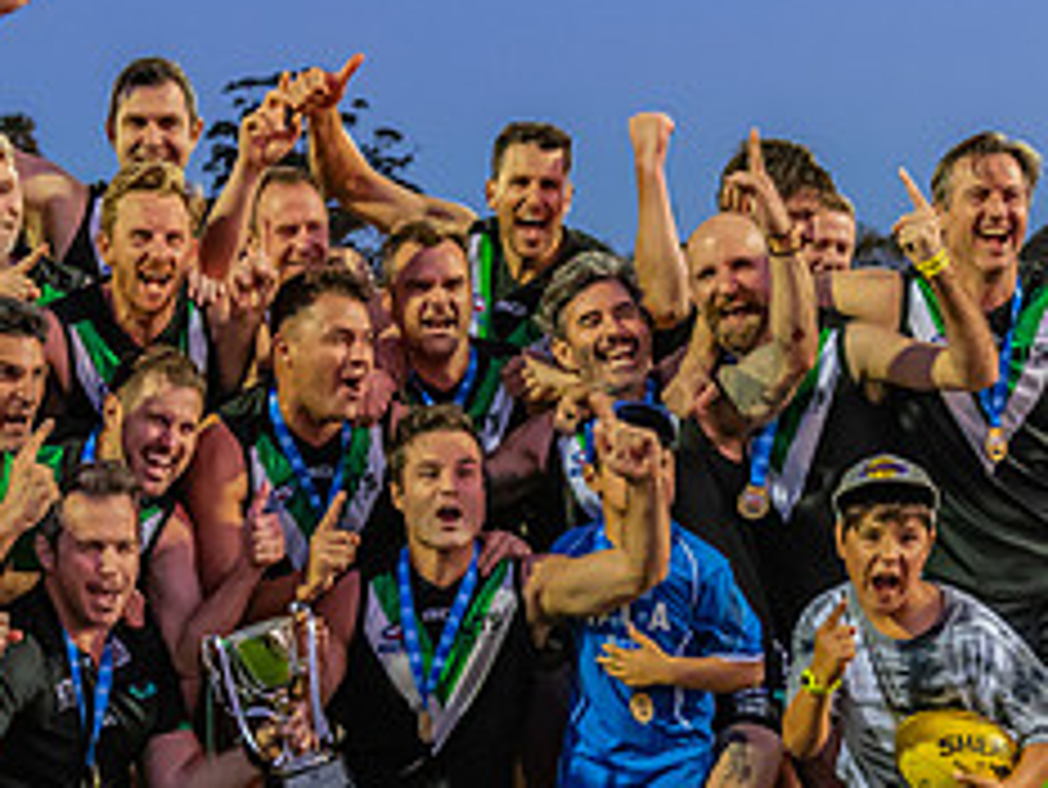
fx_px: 3059
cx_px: 309
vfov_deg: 14.6
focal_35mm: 101
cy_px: 643
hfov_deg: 19.3
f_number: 4
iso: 5000
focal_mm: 38
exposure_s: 1/100
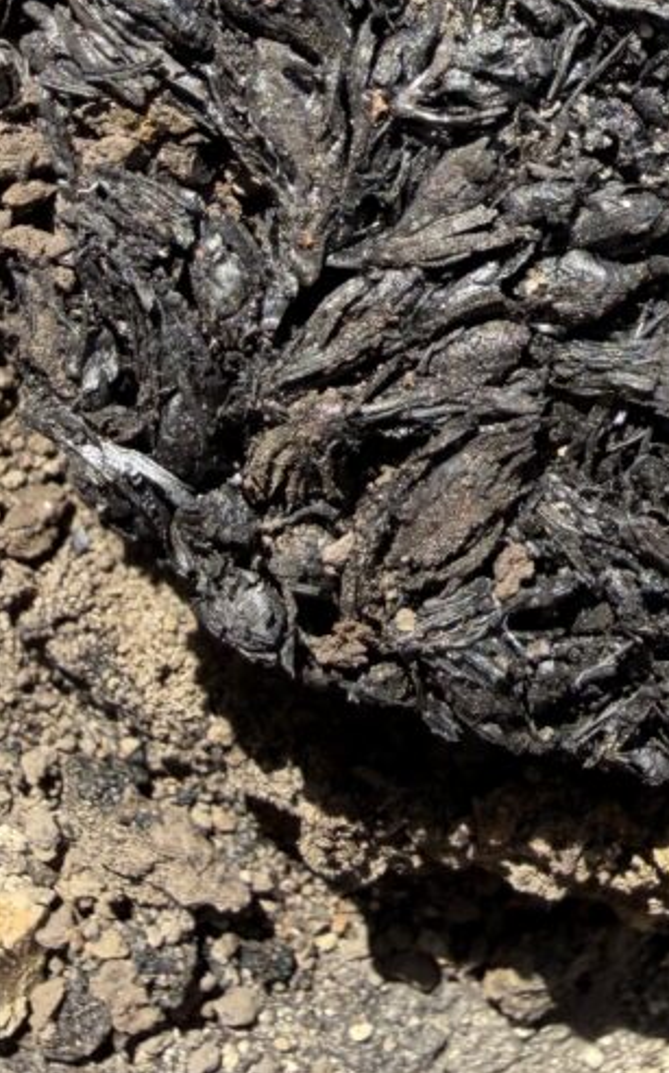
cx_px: 554
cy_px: 246
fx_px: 1548
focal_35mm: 53
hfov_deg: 23.9
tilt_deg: -83.8
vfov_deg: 37.1
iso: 40
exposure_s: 1/507
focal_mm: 2.22
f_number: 2.2
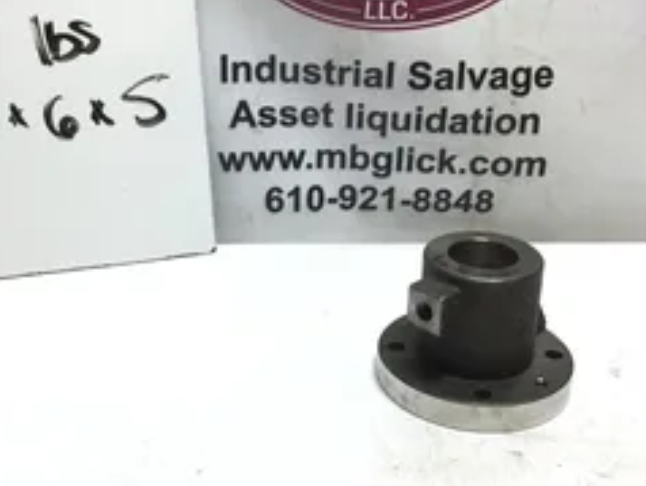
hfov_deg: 36.8
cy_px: 223
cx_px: 296
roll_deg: -0.1
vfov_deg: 28.1
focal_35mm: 52
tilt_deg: -24.7
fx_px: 971
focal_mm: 3.3
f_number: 2.4
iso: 25
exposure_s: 1/126
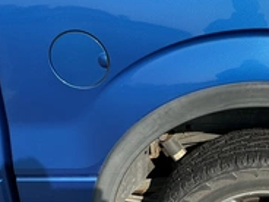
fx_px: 474
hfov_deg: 30.0
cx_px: 253
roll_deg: -2.7
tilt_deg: -27.6
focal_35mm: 61
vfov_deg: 23.8
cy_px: 154
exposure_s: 1/1144
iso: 25
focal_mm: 3
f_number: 1.8
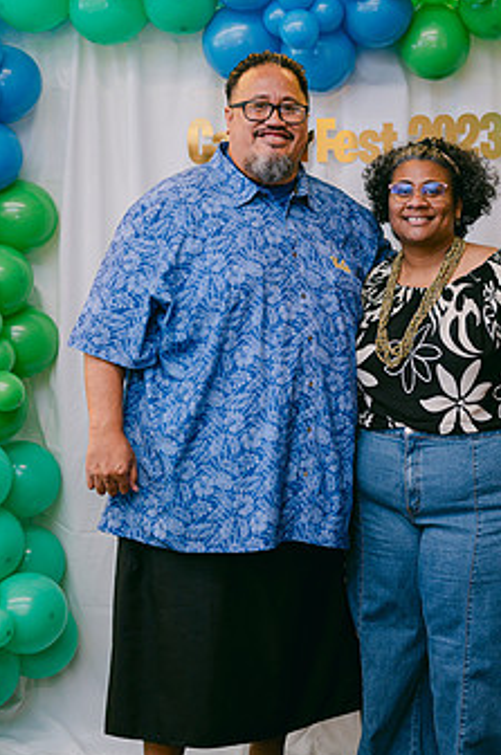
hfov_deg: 20.2
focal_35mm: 67
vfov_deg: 30.0
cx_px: 334
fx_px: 1403
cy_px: 267
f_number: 2
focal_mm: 50
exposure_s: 1/100
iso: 640
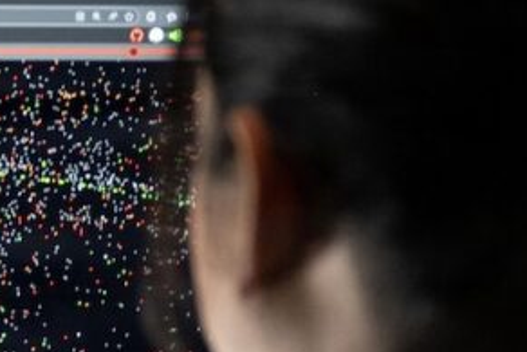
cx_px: -431
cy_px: 561
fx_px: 3237
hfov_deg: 8.9
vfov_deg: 6.1
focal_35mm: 221
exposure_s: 1/50
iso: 2500
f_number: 3.2
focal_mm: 42
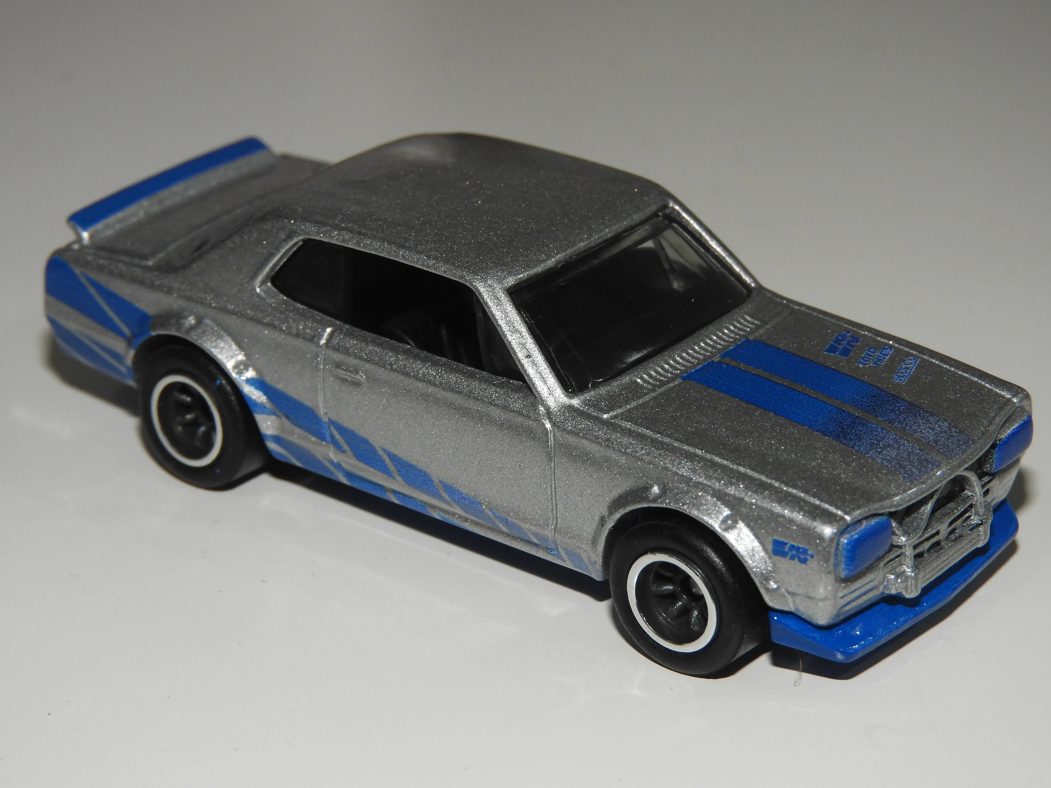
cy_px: 394
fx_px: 3188
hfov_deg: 18.7
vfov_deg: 14.1
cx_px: 526
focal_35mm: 105
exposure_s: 1/60
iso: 200
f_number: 5.3
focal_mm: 18.8
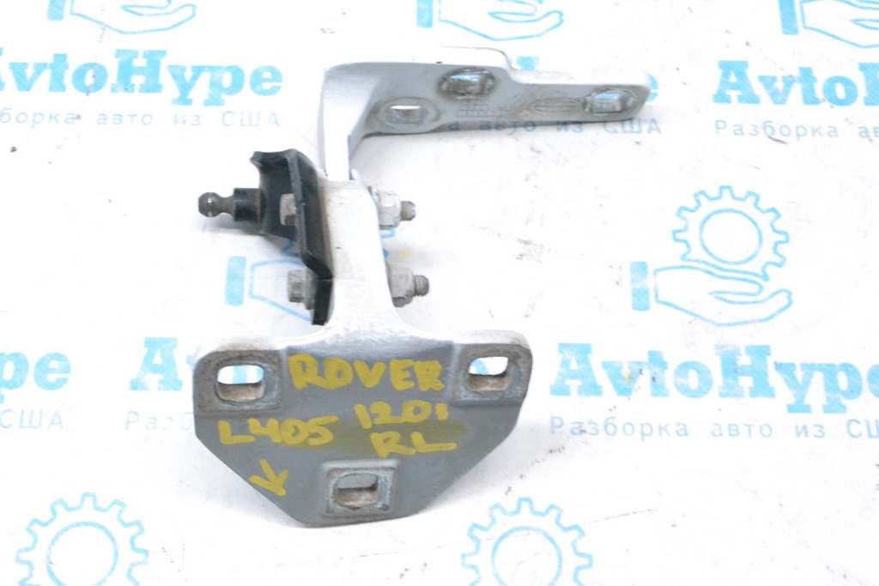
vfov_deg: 25.1
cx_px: 440
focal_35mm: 54
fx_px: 1319
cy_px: 293
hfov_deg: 36.9
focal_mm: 36
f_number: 10
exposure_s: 1/125
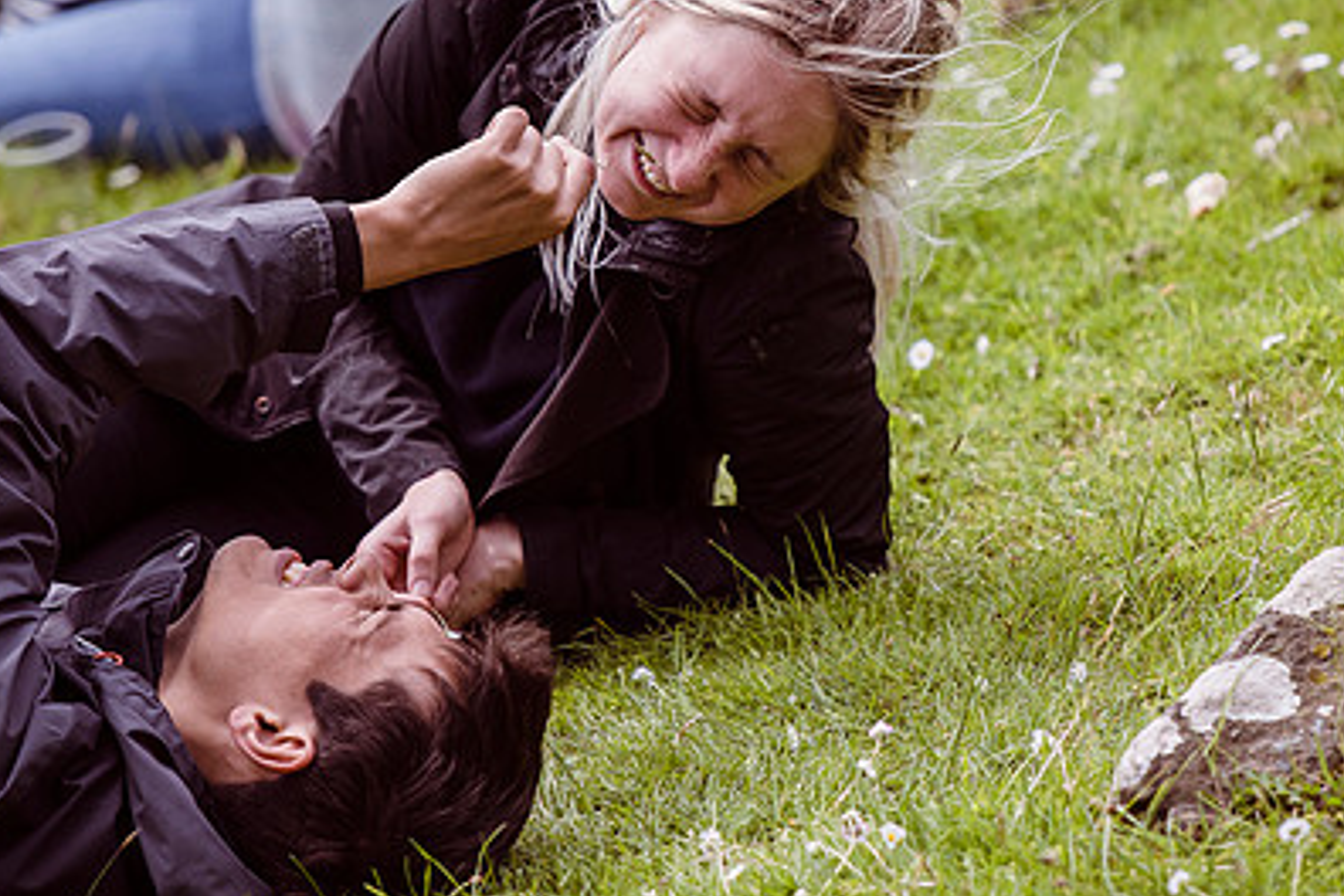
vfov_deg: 4.2
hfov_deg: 6.3
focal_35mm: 325
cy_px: 321
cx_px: 812
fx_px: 12132
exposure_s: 1/2500
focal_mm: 180
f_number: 2.8
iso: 250
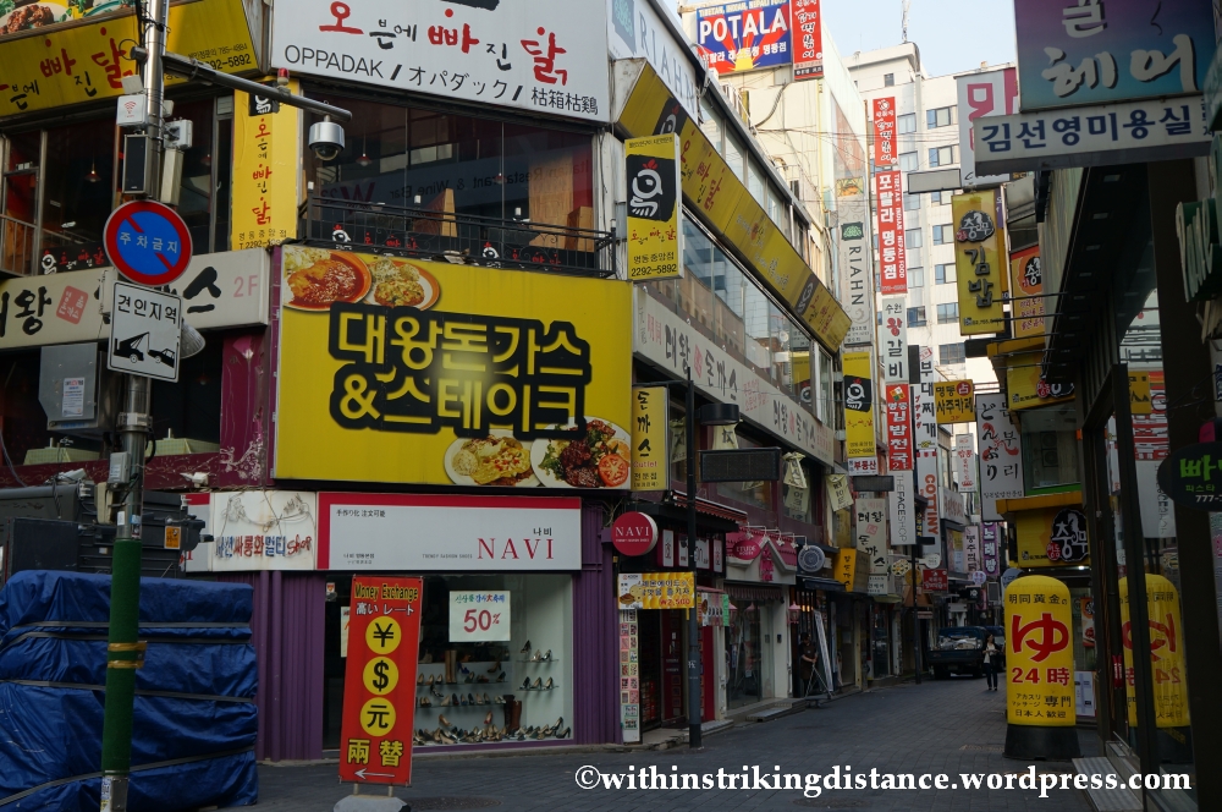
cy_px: 406
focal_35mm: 38
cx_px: 611
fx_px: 1271
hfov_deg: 51.3
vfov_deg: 35.4
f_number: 4.5
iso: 200
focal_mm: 25
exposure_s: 1/200
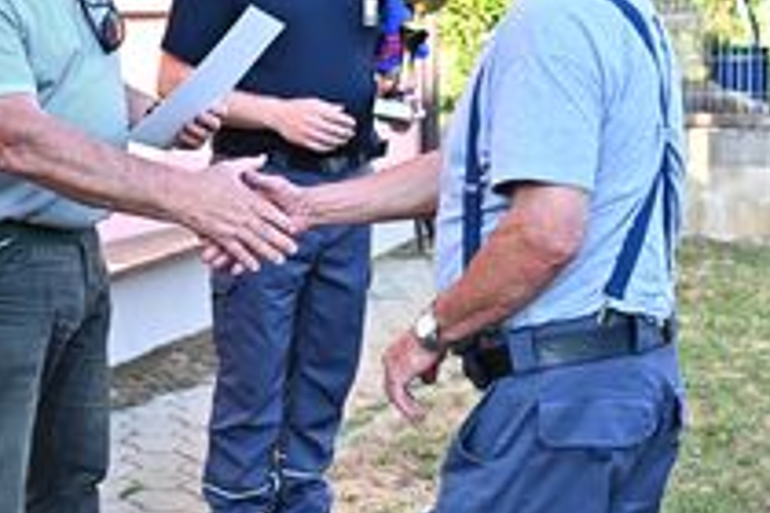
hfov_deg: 26.7
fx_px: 1604
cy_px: 194
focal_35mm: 75
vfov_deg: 18.2
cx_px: 205
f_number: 4
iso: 1600
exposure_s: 1/2500
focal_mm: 35
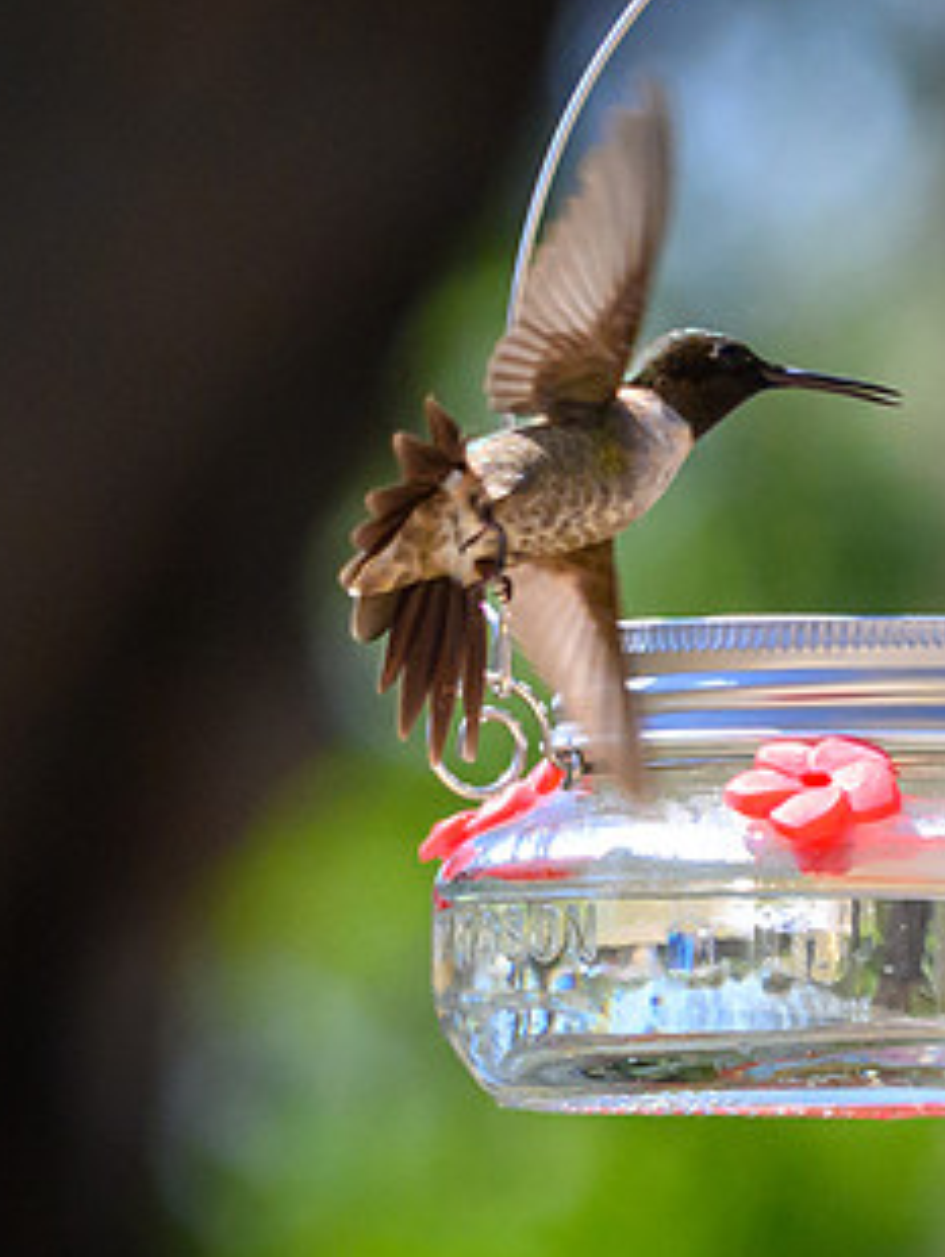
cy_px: 988
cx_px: -274
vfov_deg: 1.9
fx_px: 38058
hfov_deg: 1.4
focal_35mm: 1047
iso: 2200
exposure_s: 1/3200
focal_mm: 200
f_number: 5.6
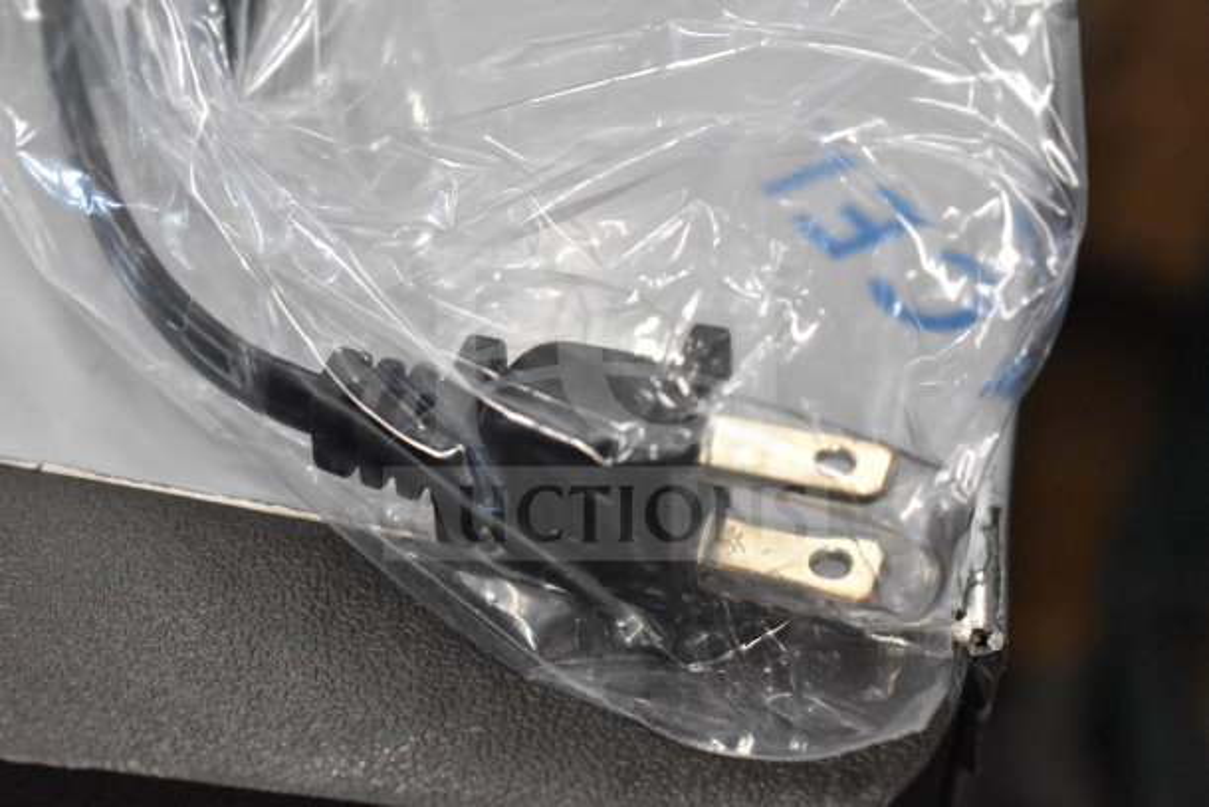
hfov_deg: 24.6
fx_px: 2771
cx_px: 604
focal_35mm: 82
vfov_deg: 16.6
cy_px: 404
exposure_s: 1/100
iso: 5600
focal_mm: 55
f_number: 5.6
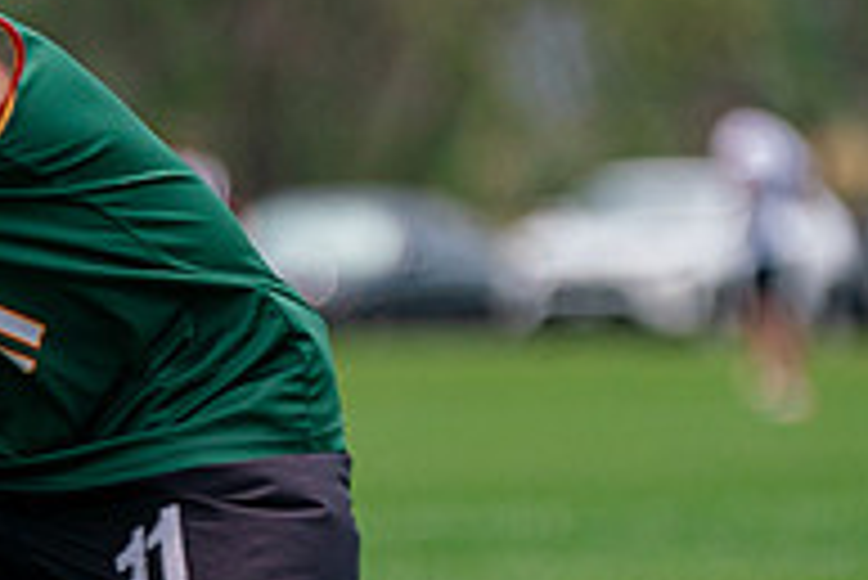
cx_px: 151
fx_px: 17638
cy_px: 691
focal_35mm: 731
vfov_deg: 1.9
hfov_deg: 2.8
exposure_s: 1/8000
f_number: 2.8
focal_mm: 174
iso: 500
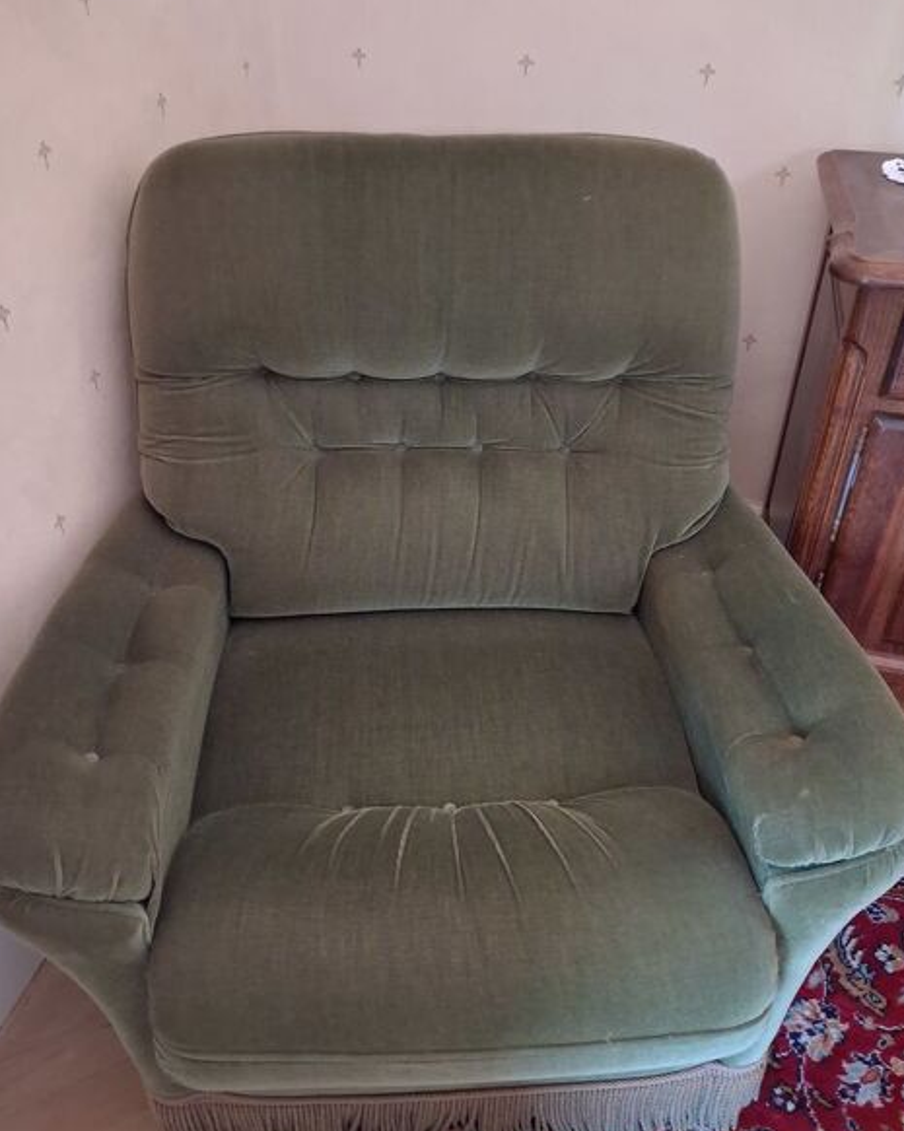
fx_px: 971
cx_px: 451
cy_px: 591
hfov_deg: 49.9
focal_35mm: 29
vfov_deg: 60.4
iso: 1250
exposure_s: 1/14
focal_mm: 4
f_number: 1.8
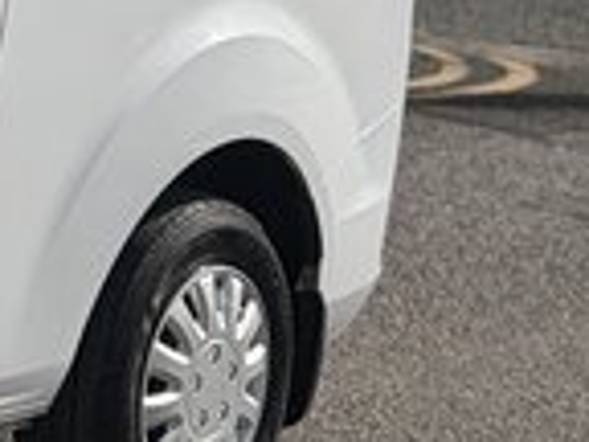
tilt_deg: -5.7
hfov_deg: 7.0
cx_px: -896
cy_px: 12
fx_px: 4526
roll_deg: -2.3
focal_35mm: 266
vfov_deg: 5.6
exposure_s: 1/8772
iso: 64
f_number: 1.78
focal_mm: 6.76
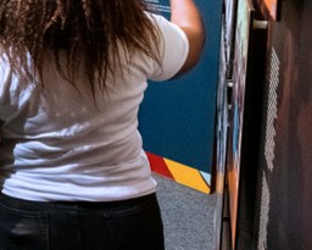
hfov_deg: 18.4
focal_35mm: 90
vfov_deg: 16.7
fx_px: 831
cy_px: 2
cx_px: -177
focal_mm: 24
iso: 6400
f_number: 4
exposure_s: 1/40
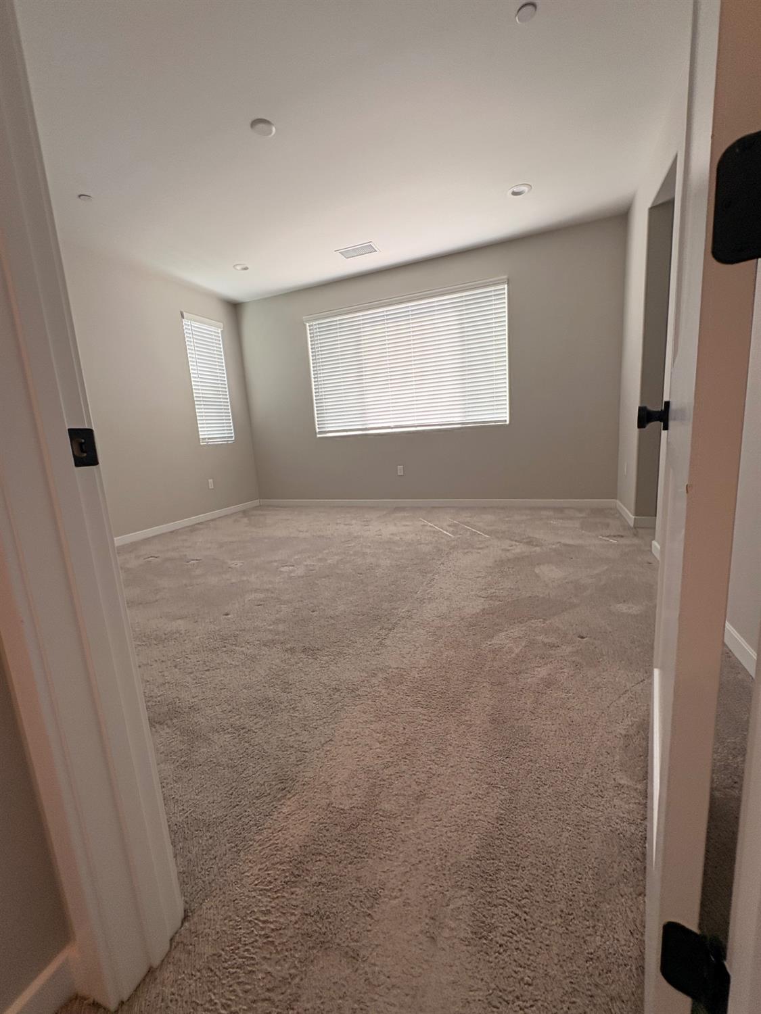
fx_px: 410
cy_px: 507
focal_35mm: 14
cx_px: 380
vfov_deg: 102.1
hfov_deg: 85.7
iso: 64
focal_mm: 2.22
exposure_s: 1/139
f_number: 2.2
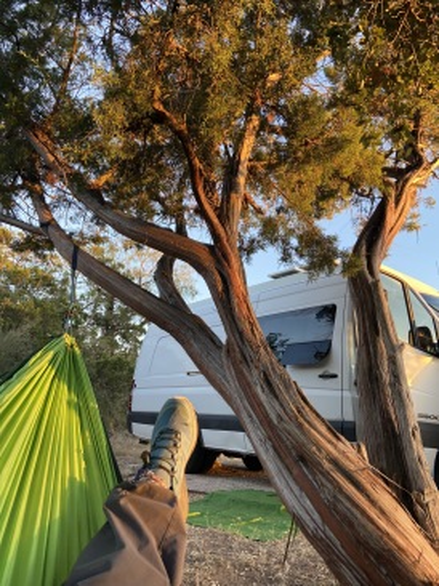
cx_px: 220
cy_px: 293
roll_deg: -0.1
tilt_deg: +17.6
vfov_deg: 67.3
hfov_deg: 53.0
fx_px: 440
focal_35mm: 26
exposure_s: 1/121
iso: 80
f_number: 1.8
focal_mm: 4.25
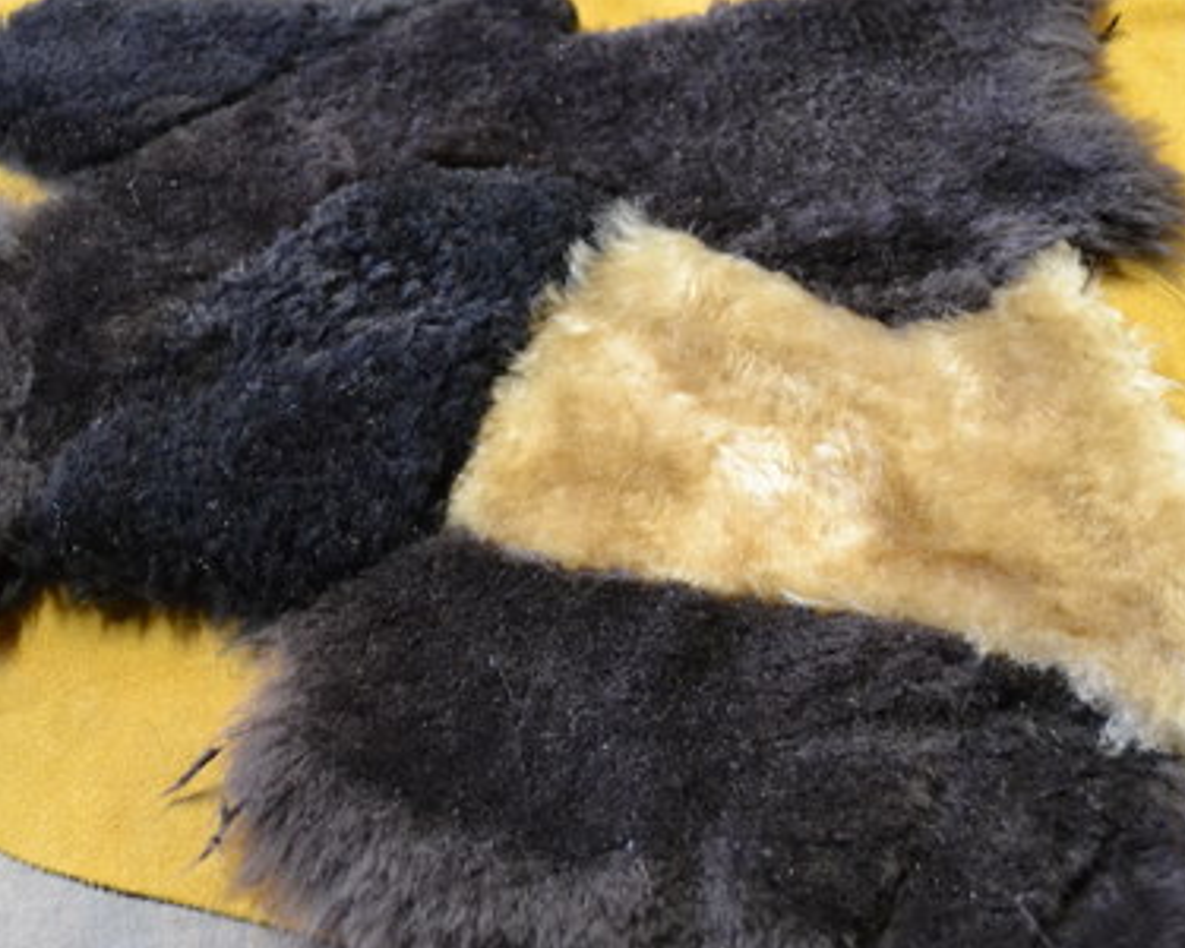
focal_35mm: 45
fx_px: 1578
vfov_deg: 33.4
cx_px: 591
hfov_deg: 41.2
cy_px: 449
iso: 3200
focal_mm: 20
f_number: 3.8
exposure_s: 1/40
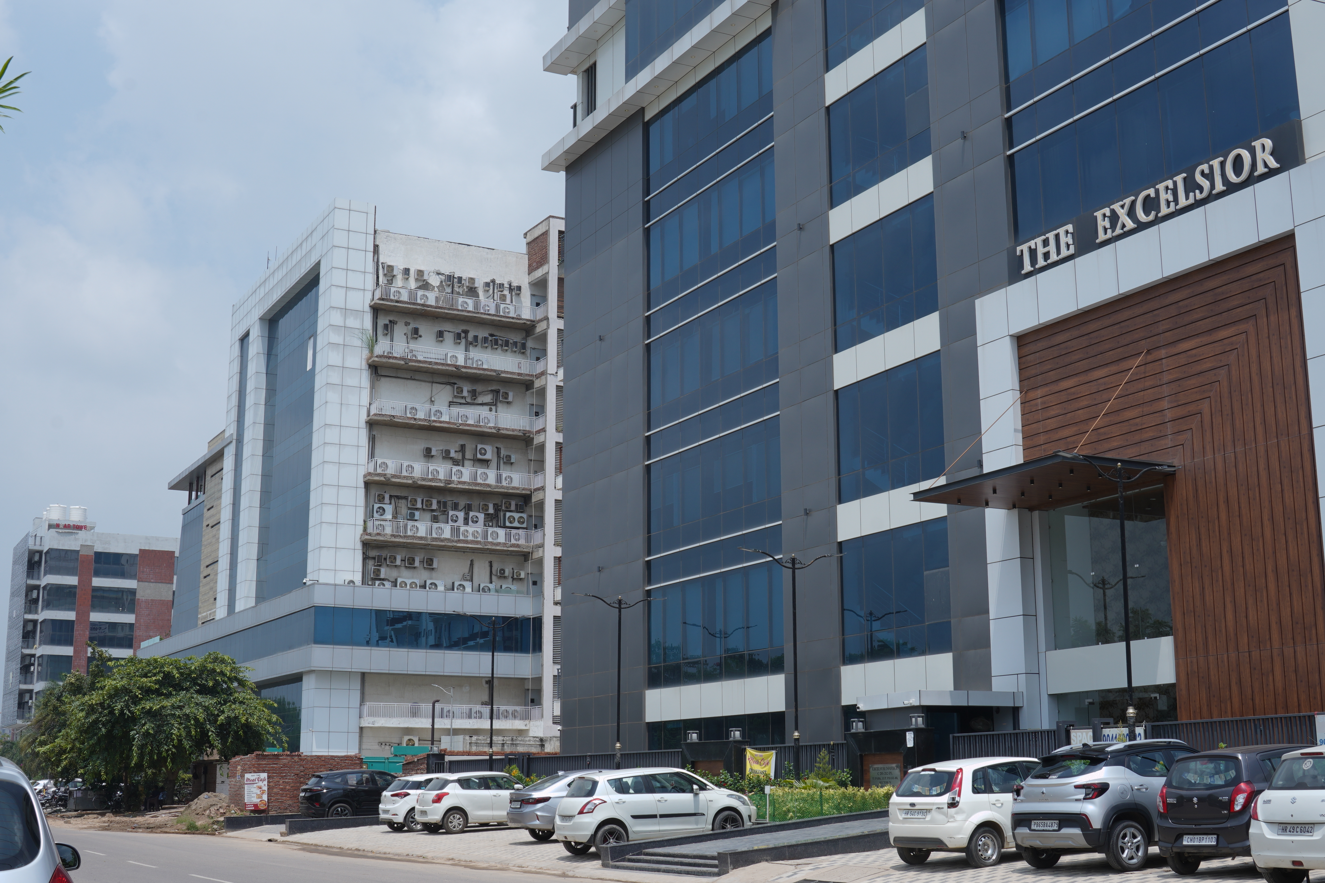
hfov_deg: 46.4
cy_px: 442
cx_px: 662
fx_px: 1546
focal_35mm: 42
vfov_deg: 31.9
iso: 80
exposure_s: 1/125
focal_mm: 28
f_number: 13
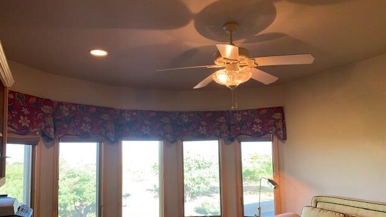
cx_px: 190
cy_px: 134
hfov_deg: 66.0
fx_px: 297
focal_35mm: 29
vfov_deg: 40.0
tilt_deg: +4.4
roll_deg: +0.4
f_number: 1.8
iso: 64
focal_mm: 4.25
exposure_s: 1/60
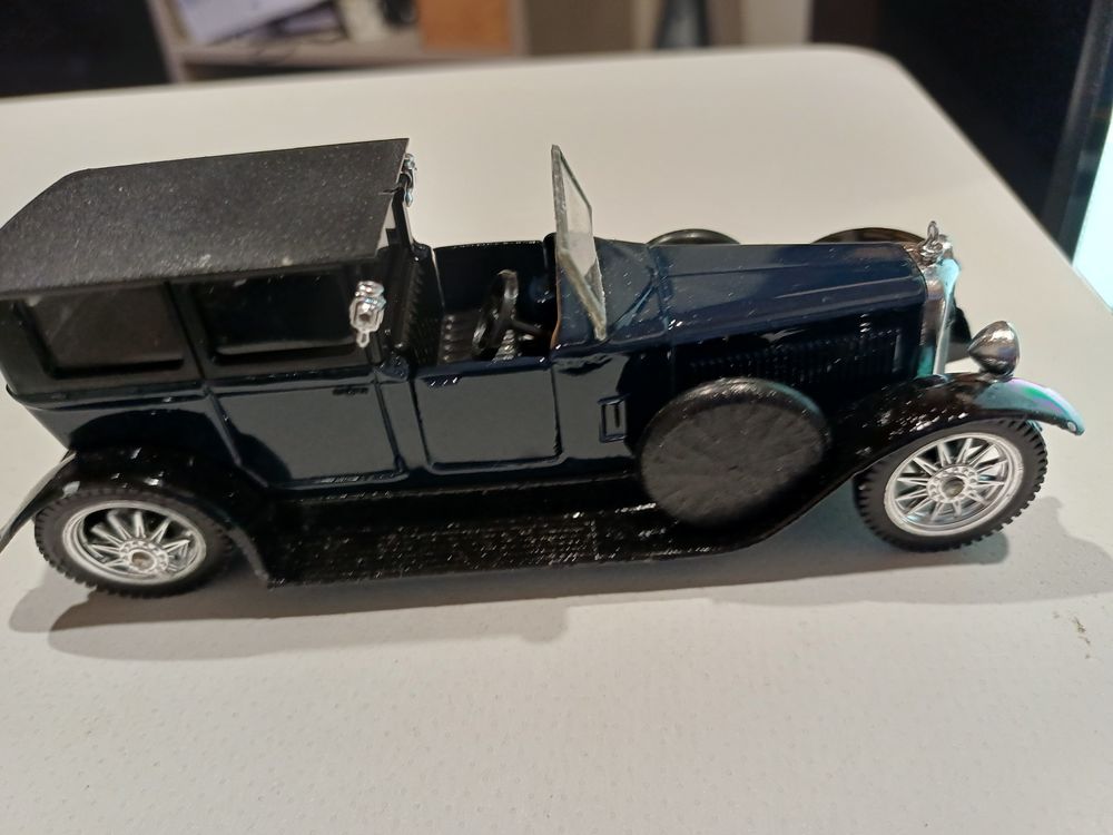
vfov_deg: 54.9
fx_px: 804
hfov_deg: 69.4
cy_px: 418
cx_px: 556
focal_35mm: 25
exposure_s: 1/33.3
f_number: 1.8
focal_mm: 4.65
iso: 320
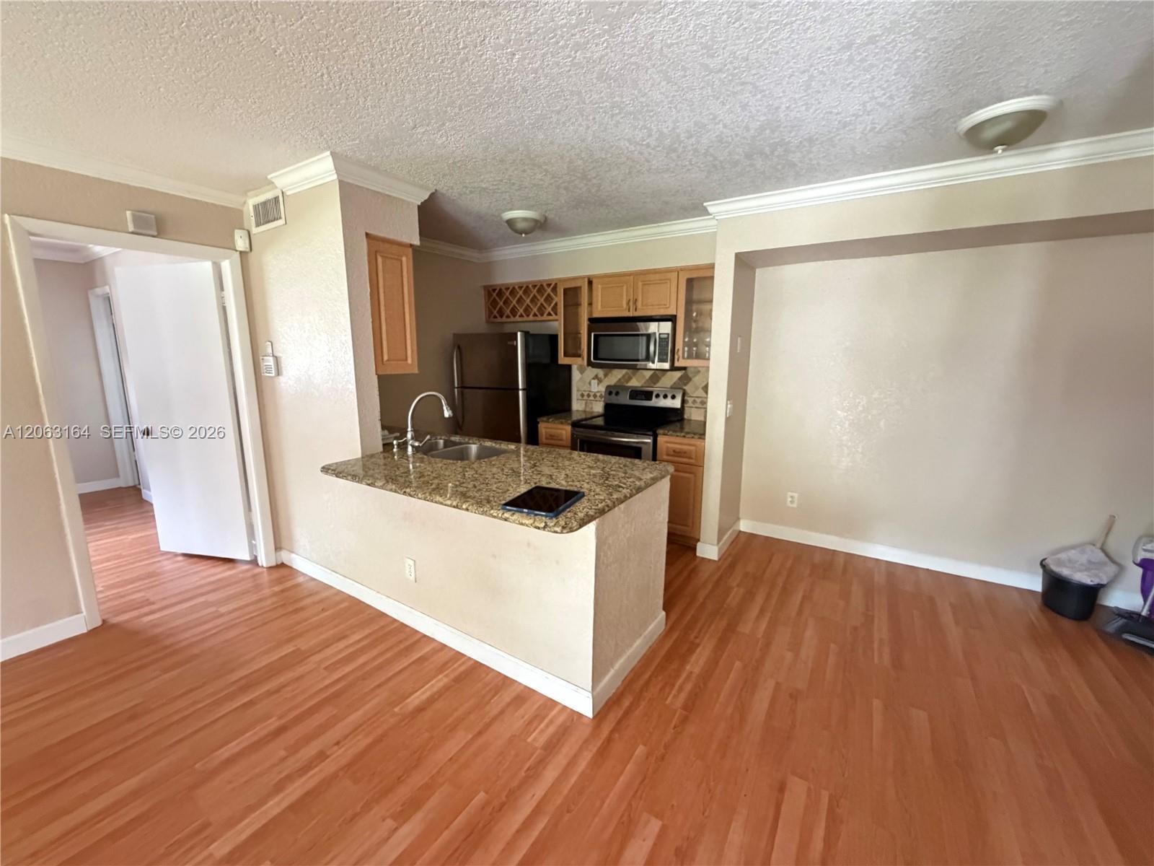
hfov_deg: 102.1
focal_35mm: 14
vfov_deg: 85.7
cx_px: 577
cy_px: 433
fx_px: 467
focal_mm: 2.22
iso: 1250
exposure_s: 1/60
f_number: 2.2
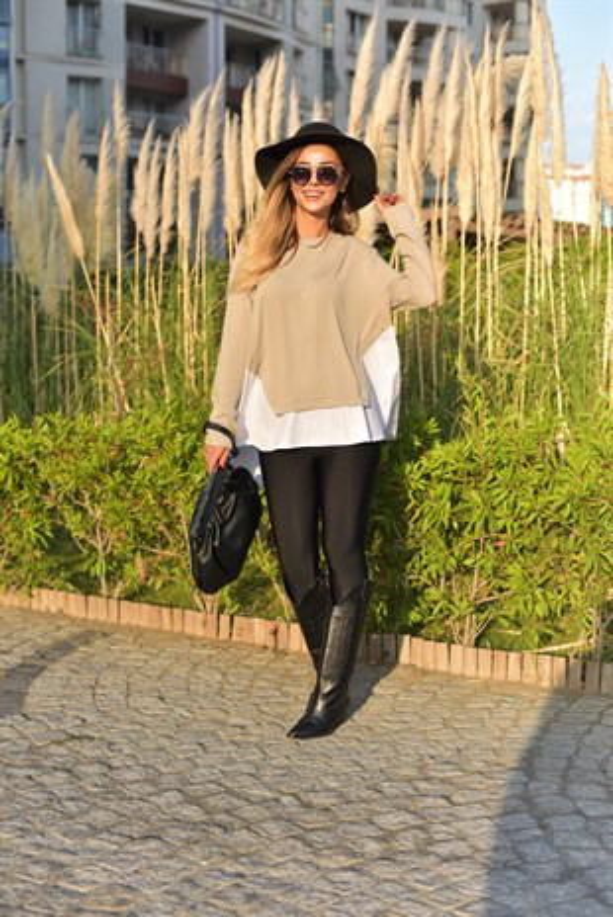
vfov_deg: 39.6
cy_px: 458
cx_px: 306
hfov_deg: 27.0
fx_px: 1275
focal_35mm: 50
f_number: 3.2
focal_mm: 50
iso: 1000
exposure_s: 1/8000
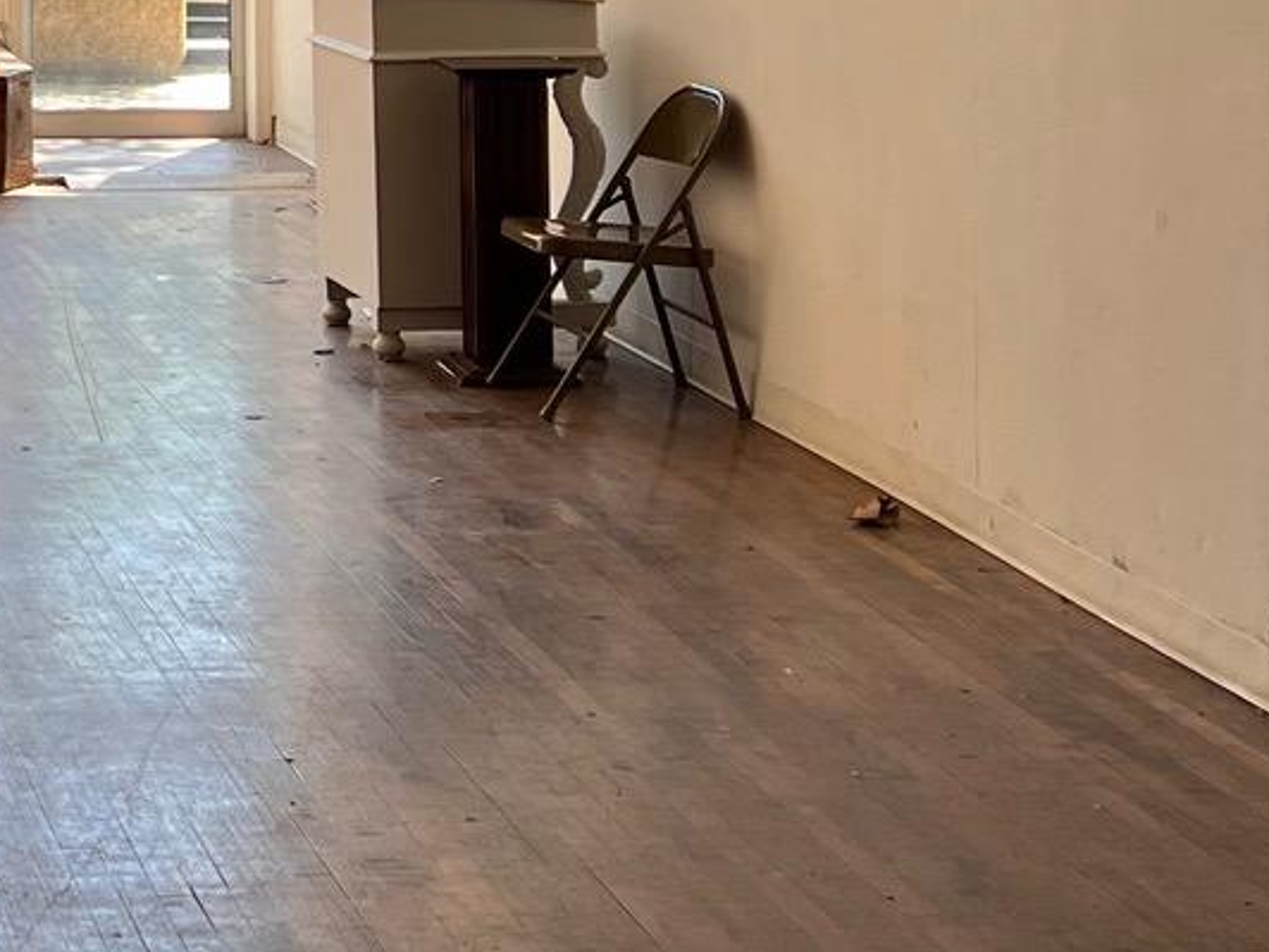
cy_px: -248
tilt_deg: -0.4
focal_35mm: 100
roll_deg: +0.5
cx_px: -301
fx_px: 3666
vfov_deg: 14.3
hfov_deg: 18.5
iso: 50
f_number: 1.5
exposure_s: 1/171
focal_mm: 5.7
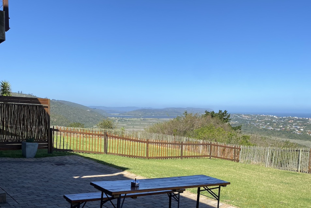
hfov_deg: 55.8
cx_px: 149
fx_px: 294
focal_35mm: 34
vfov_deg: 38.4
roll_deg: -1.6
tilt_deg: -5.5
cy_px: 139
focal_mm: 4.25
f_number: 1.8
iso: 32
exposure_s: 1/2688
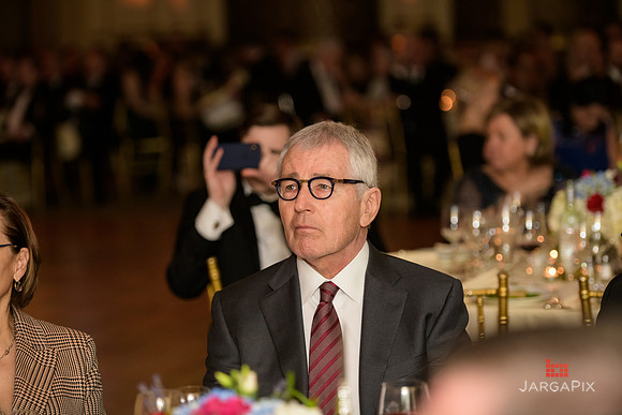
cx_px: 311
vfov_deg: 11.2
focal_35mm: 122
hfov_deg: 16.8
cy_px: 208
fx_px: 2108
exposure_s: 1/125
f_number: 3.2
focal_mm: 122
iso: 1250
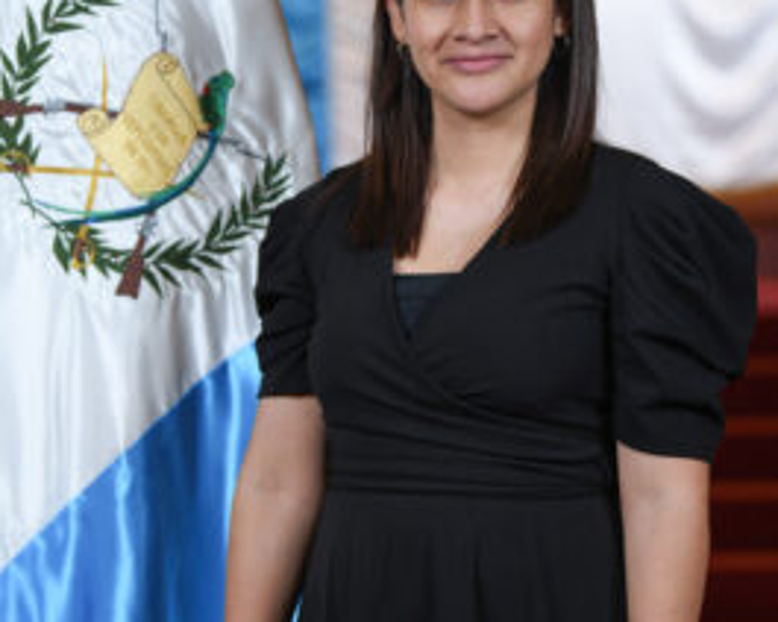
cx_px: 389
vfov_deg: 11.1
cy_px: 346
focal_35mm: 139
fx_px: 3201
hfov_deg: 13.9
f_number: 3.2
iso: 320
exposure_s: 1/160
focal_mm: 98
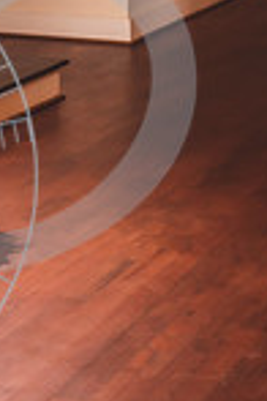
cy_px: -30
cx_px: -93
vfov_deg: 13.7
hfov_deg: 9.2
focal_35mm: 147
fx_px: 1635
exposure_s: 1/160
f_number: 2.8
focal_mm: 48
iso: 400
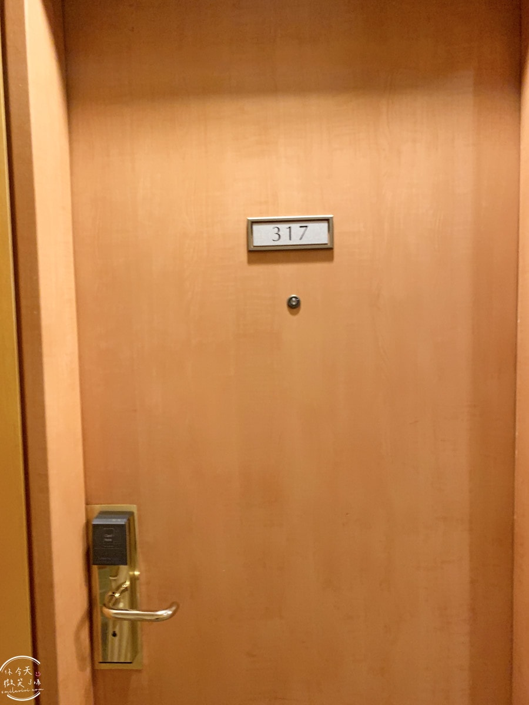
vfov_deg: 67.3
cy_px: 352
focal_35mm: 26
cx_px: 264
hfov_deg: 53.1
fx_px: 530
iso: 500
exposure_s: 1/30
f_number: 1.8
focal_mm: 4.25
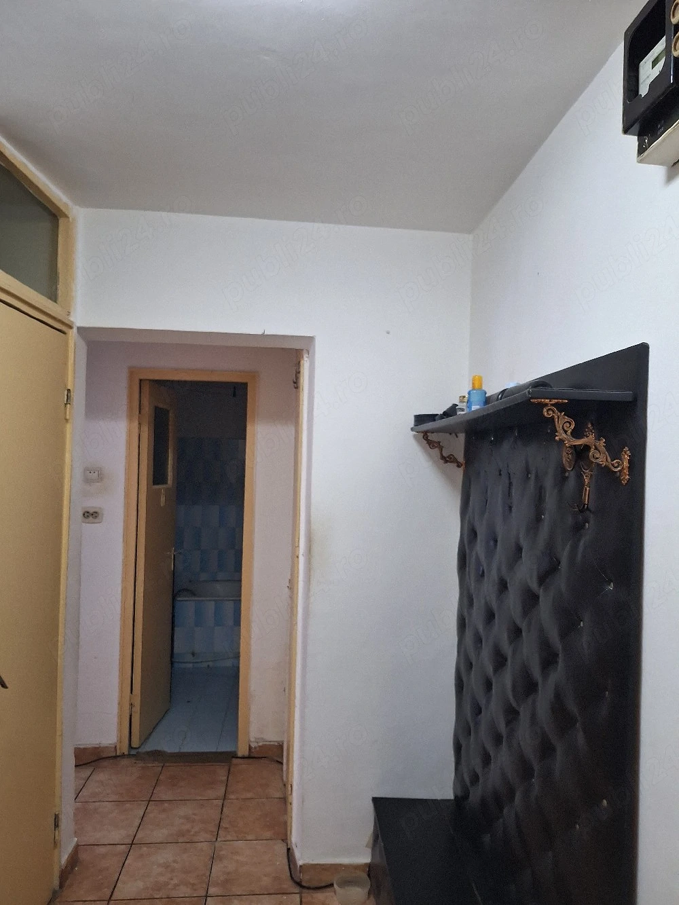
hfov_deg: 58.9
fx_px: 601
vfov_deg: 73.9
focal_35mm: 23
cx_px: 340
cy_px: 452
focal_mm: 5.54
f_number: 1.8
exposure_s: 1/25
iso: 320
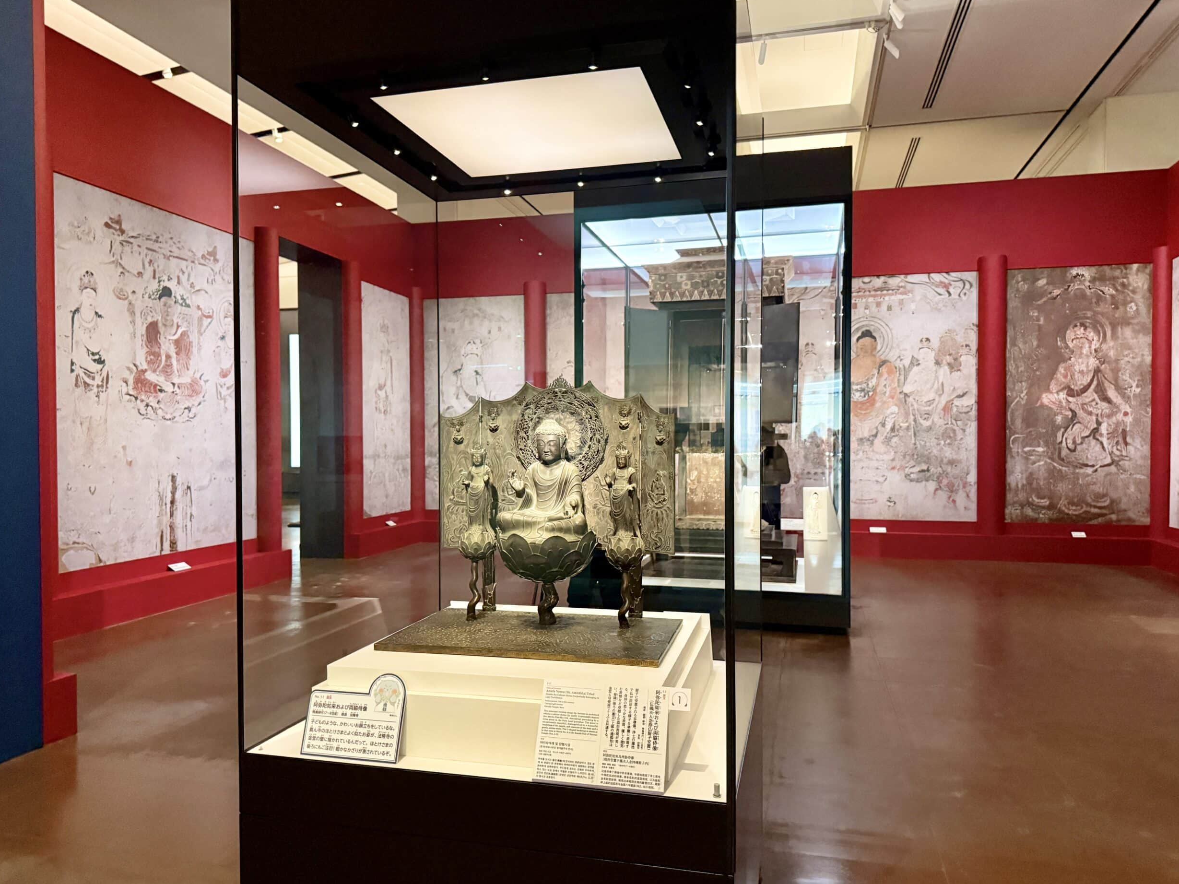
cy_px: 458
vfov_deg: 54.9
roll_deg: +0.3
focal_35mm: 25
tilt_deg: -0.8
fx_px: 851
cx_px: 572
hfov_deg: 69.4
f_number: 1.78
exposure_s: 1/40
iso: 1000
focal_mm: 6.76
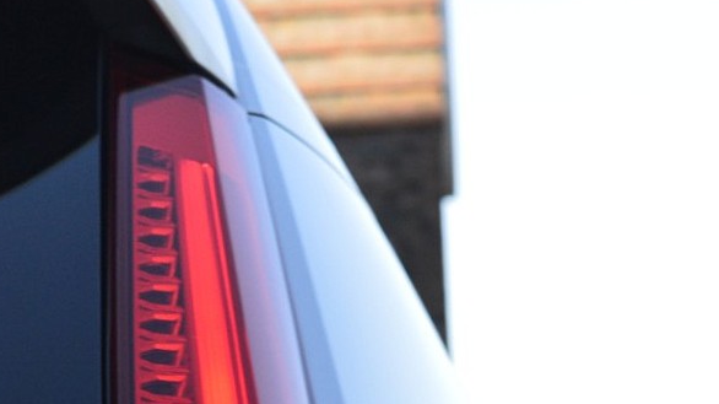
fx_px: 3983
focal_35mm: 209
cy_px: 647
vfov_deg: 5.7
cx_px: 213
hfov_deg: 10.3
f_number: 10
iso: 400
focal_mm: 48
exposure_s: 1/200
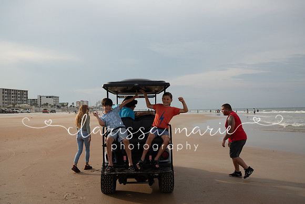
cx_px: 152
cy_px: 102
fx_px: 322
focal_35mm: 38
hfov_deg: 50.7
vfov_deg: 35.1
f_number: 5
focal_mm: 38
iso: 40
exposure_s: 1/250
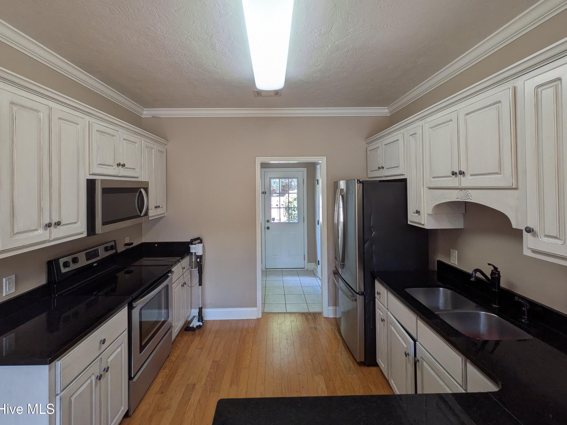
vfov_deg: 77.8
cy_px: 188
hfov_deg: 94.5
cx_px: 275
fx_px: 262
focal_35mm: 16
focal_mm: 1.85
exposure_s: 1/60
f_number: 2.2
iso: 56
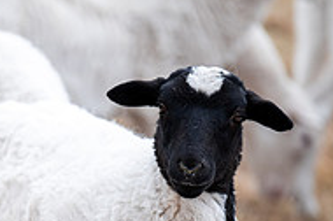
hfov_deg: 3.4
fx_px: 5651
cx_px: 61
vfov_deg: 2.2
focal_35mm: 612
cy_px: 276
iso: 500
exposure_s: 1/2500
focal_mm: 200
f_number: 2.8
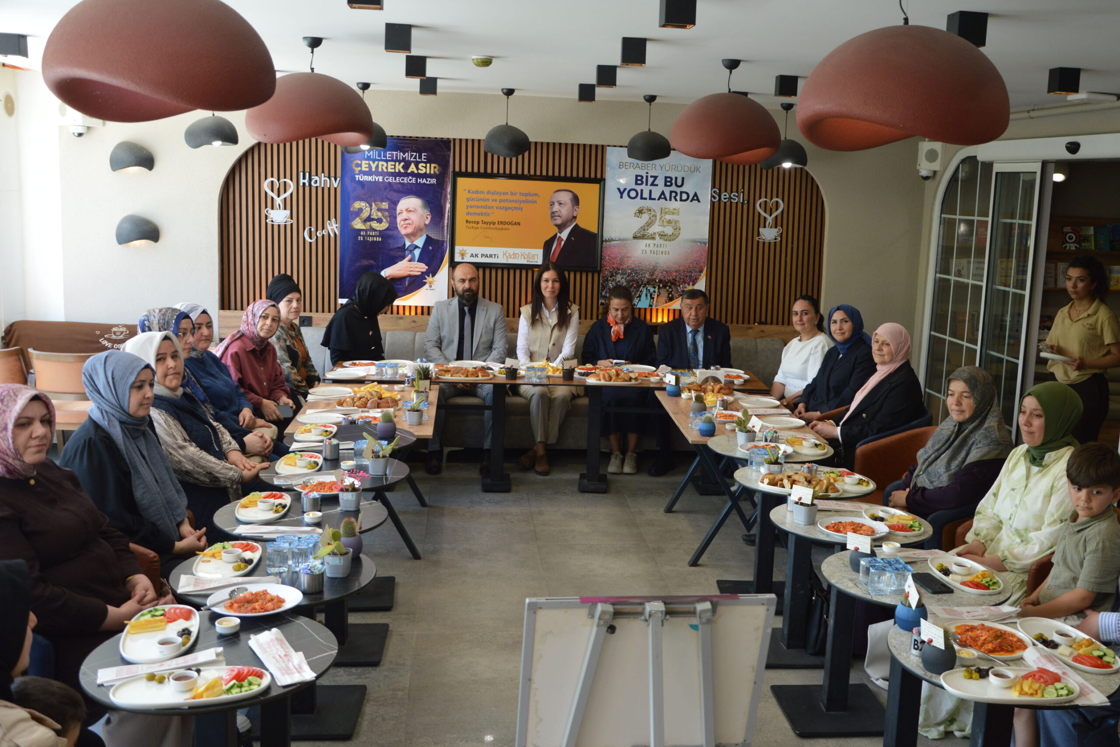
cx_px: 560
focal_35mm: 33
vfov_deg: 40.0
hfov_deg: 57.2
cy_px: 374
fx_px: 1027
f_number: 5
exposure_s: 1/100
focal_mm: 22
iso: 400
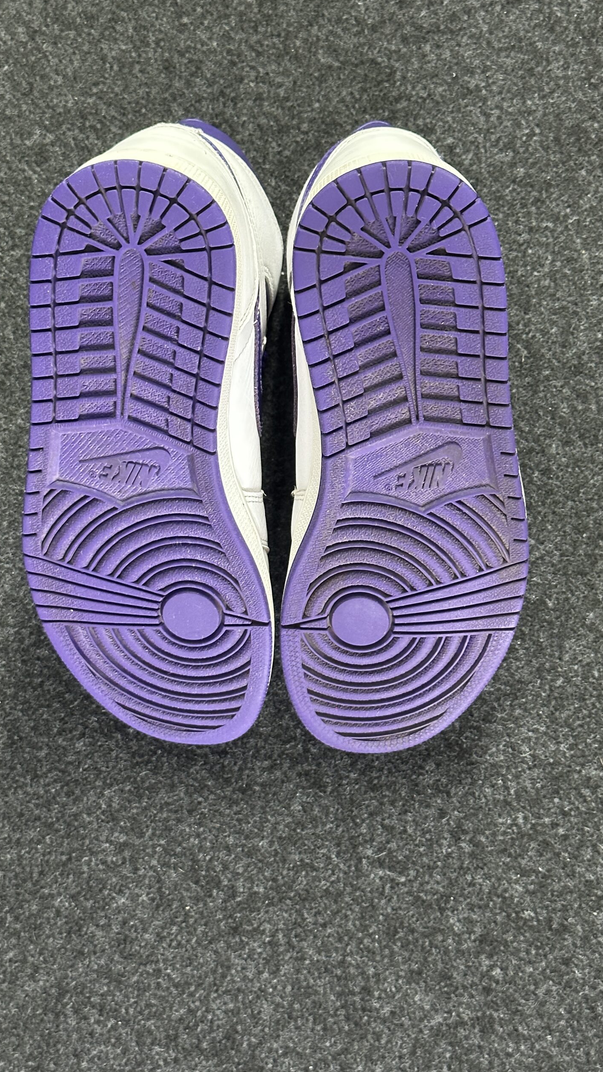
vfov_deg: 39.2
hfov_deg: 22.6
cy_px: 540
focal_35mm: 53
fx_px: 1506
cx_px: 293
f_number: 1.78
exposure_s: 1/33
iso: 500
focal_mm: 6.86
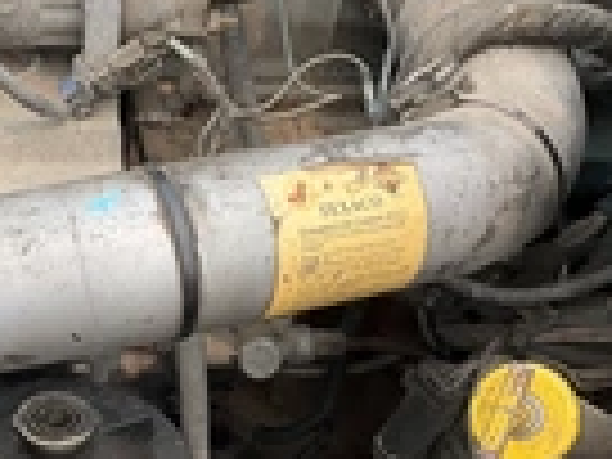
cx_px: 140
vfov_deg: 17.3
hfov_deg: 22.8
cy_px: 297
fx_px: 1503
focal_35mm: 85
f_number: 1.8
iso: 25
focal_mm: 3
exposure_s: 1/428
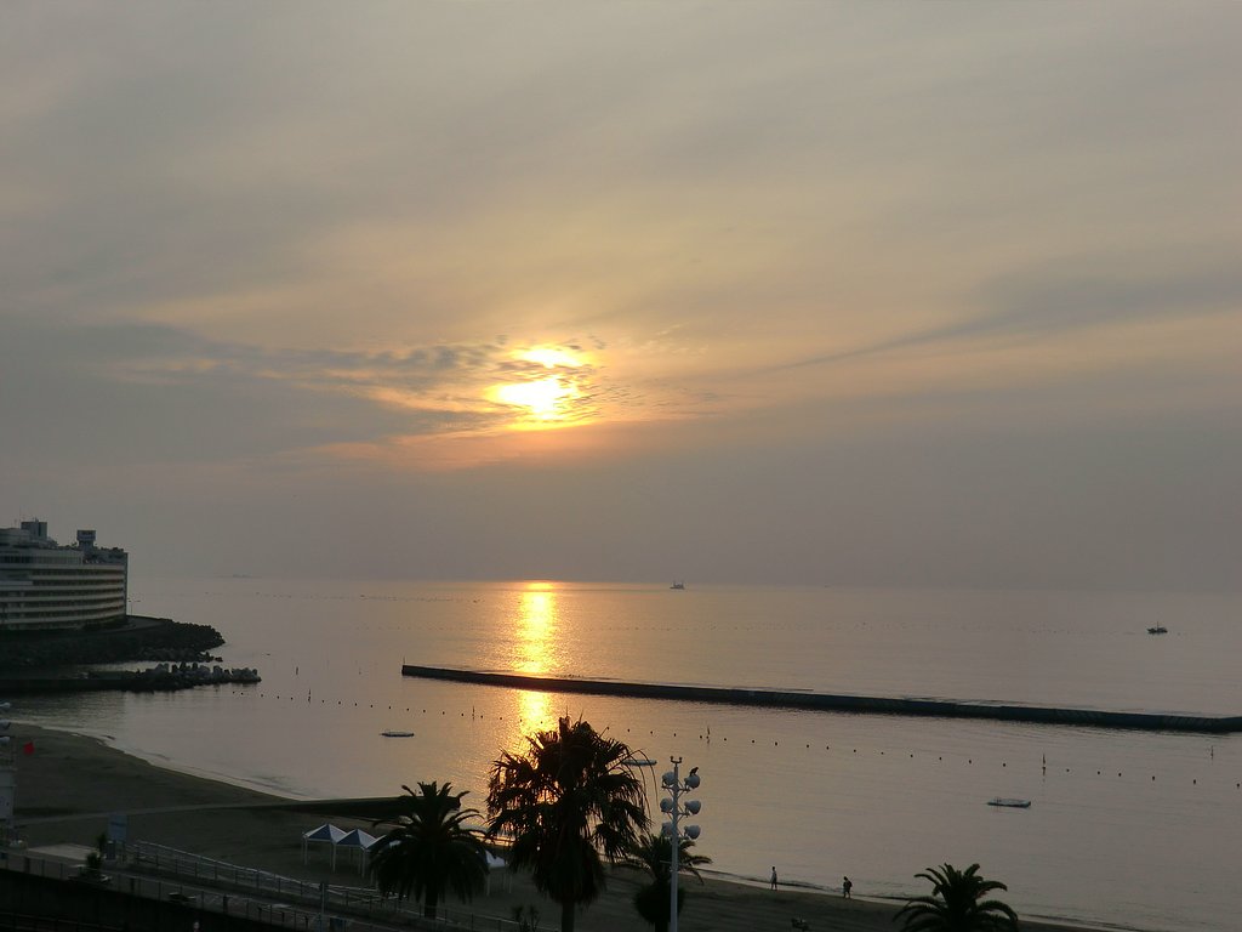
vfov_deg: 26.6
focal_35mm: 55
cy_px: 466
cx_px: 621
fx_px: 1973
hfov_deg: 34.9
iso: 64
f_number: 4.2
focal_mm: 9.8
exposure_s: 1/400
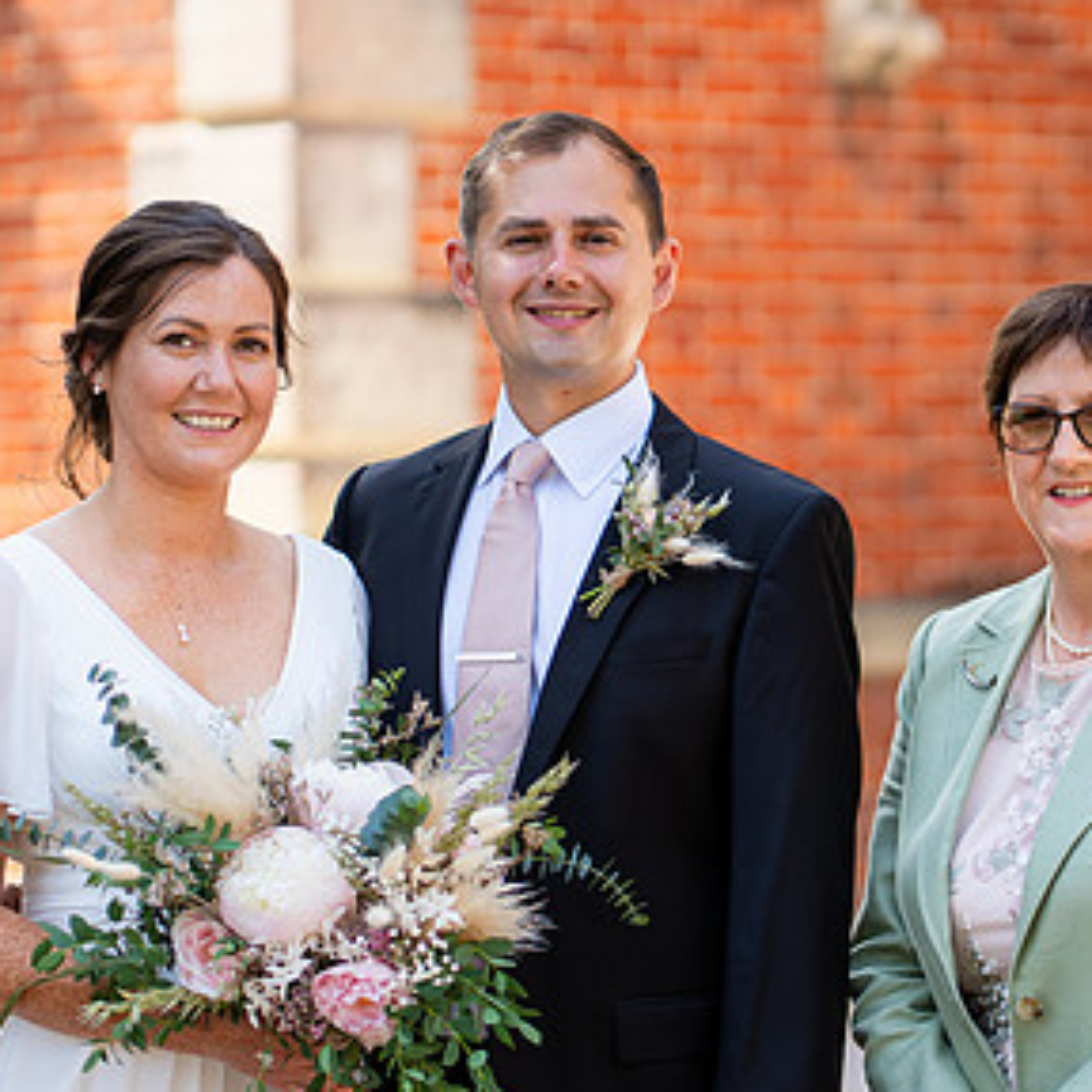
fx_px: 6139
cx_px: 676
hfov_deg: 10.2
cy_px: 616
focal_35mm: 172
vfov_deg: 10.2
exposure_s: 1/1600
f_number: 2.2
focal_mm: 85
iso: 100
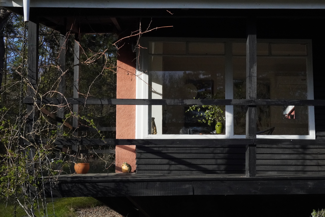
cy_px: 108
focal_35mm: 52
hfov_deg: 37.9
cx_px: 162
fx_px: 474
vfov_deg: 25.8
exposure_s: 1/1600
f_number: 14
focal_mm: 35
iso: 3200
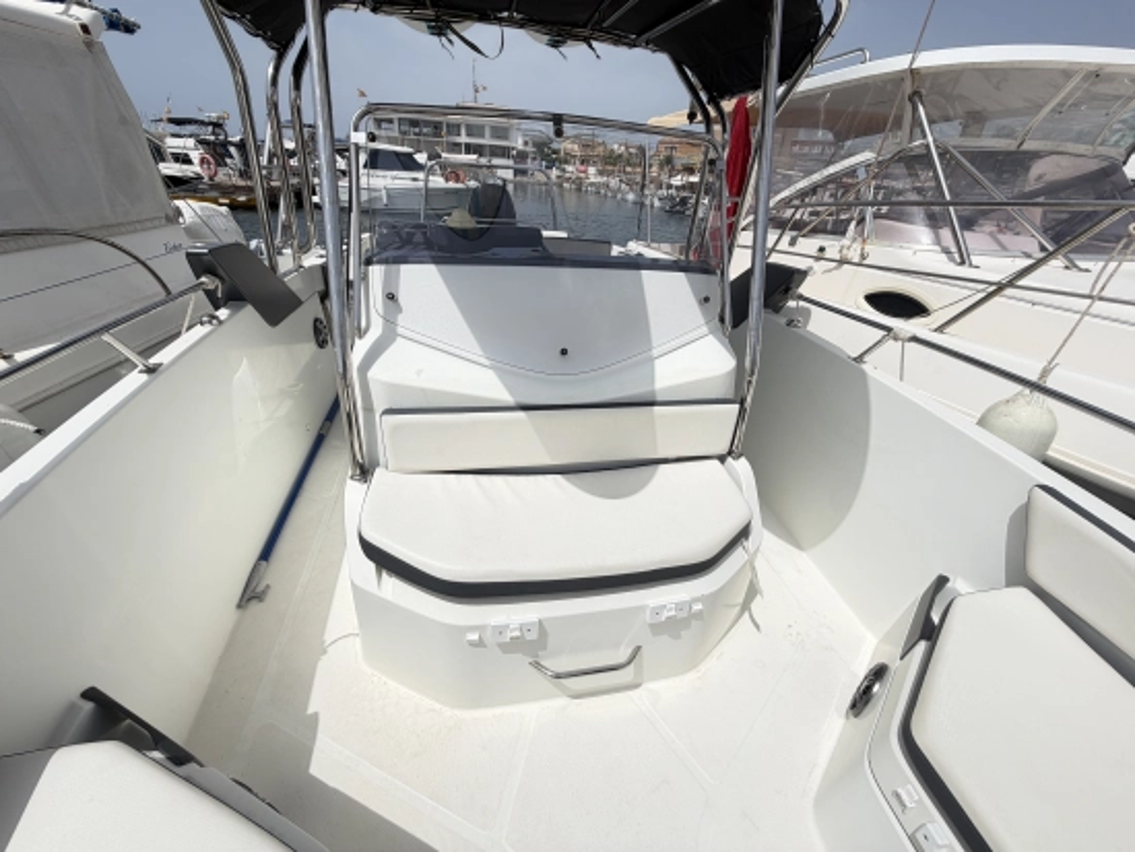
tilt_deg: -28.4
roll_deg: -3.7
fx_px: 459
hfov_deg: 102.0
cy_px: 426
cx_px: 568
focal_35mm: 14
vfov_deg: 85.7
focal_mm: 2.22
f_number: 2.2
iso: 20
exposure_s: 1/1001
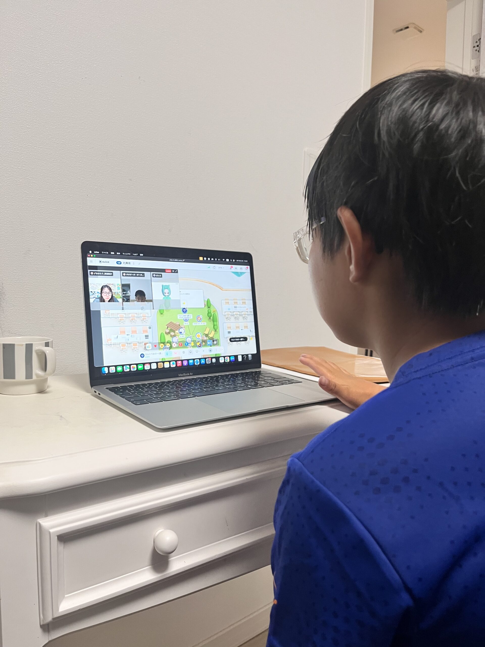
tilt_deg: -6.6
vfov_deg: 67.3
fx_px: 486
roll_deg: -1.8
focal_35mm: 26
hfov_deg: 53.1
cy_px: 324
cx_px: 242
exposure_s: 1/78
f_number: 1.6
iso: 125
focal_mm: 5.1
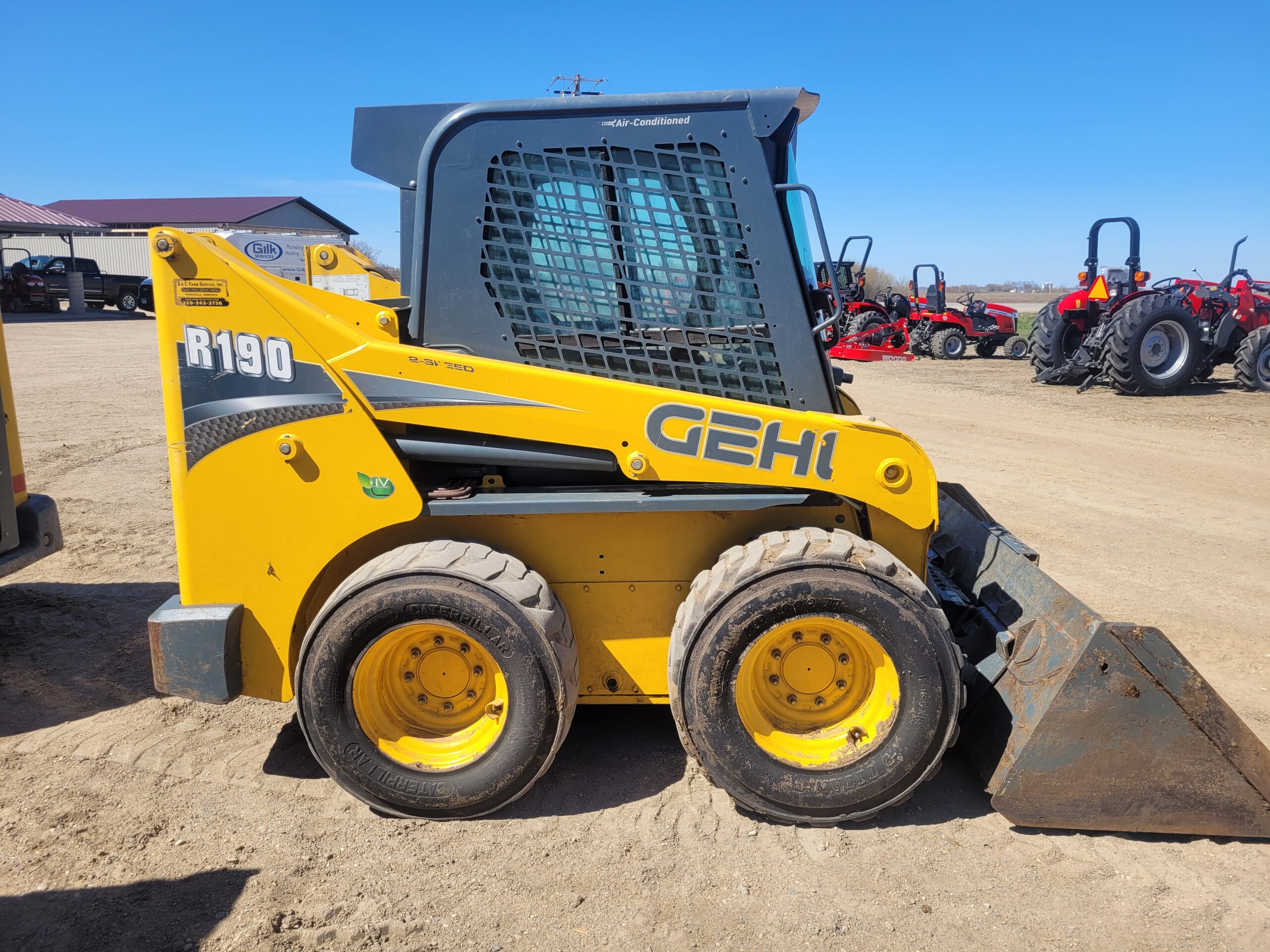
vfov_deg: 53.1
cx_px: 635
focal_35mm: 26
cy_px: 476
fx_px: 954
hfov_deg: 67.3
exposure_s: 1/1941
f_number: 1.8
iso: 40
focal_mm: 5.4
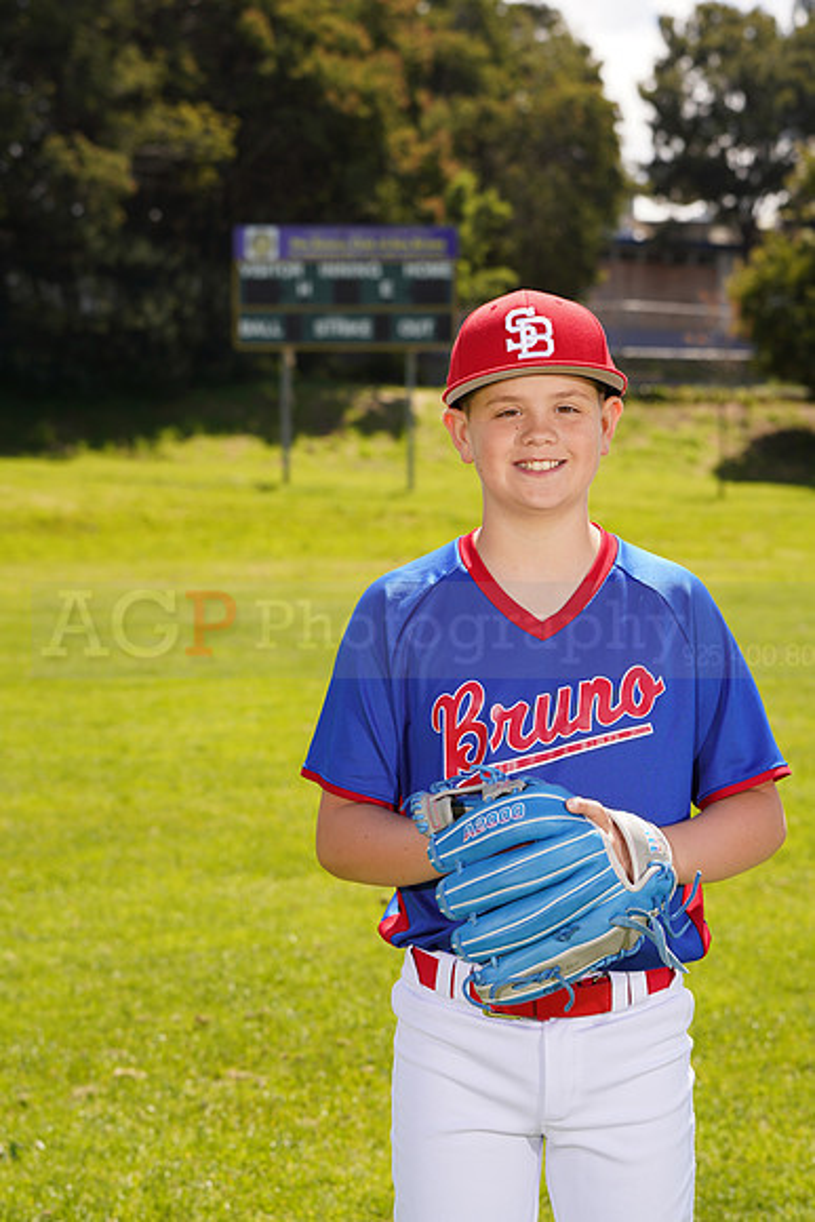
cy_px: 611
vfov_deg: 20.4
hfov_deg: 13.7
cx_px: 408
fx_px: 3394
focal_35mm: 100
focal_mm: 100
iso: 100
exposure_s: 1/160
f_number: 9
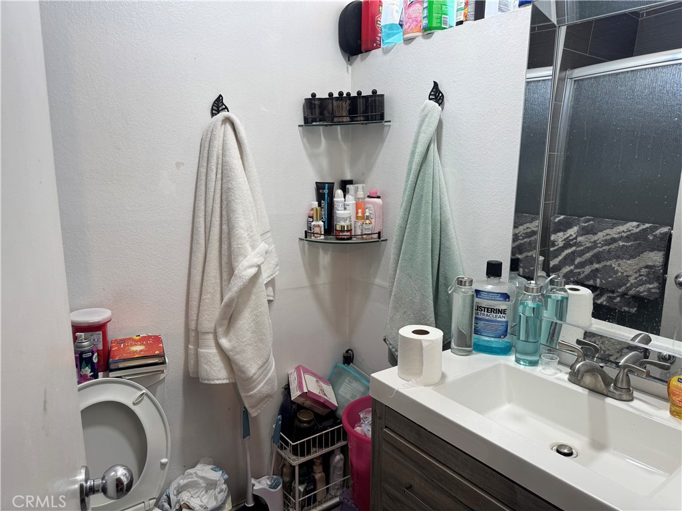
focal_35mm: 24
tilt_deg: -12.2
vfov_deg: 56.8
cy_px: 256
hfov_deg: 71.6
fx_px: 473
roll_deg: -1.1
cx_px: 341
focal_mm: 6.76
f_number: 1.78
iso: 100
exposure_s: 1/120
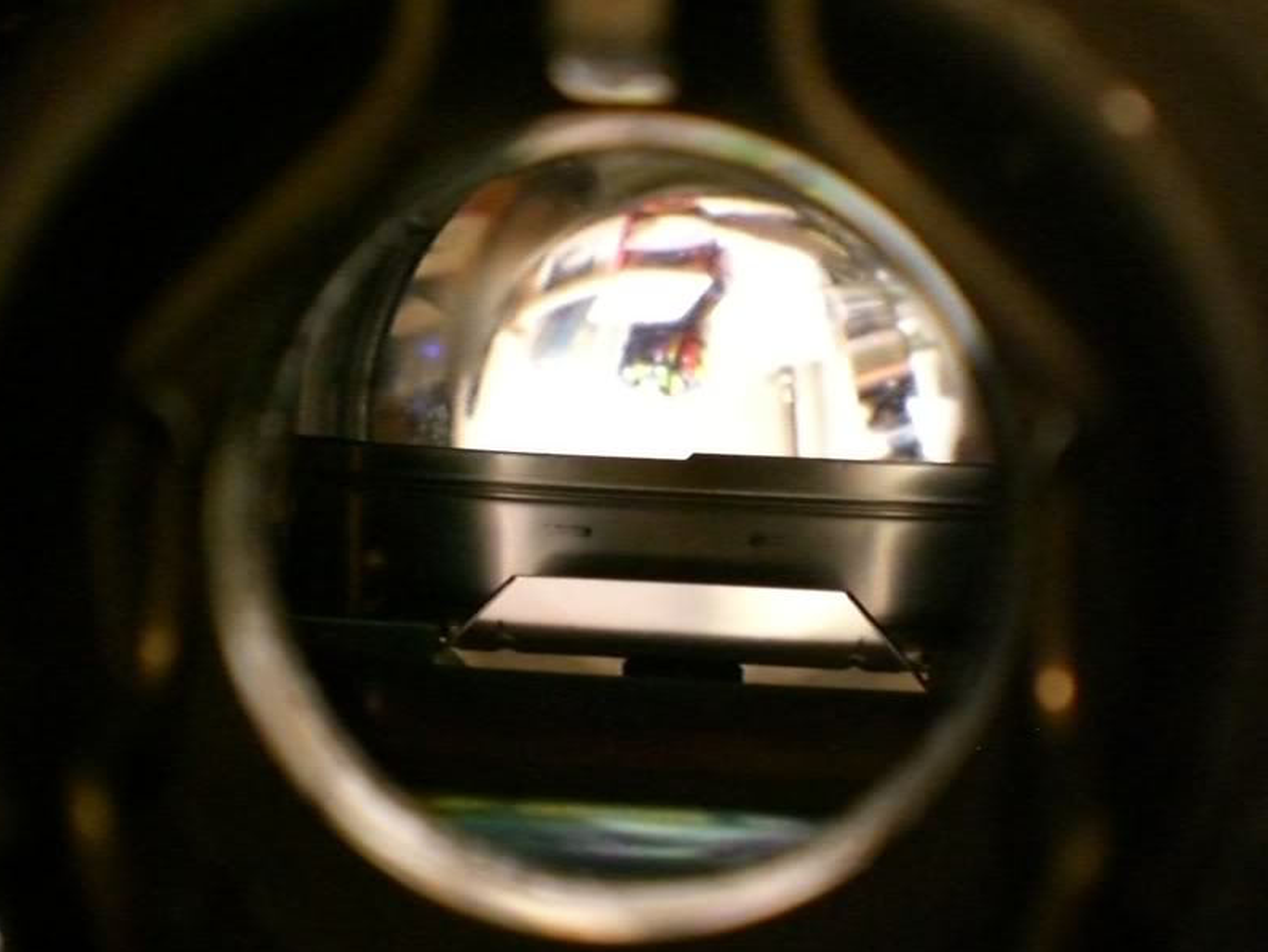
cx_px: 669
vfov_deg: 29.7
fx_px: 1795
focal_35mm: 49
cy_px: 473
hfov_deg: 38.9
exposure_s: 1/80
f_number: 3.1
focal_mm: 6.3
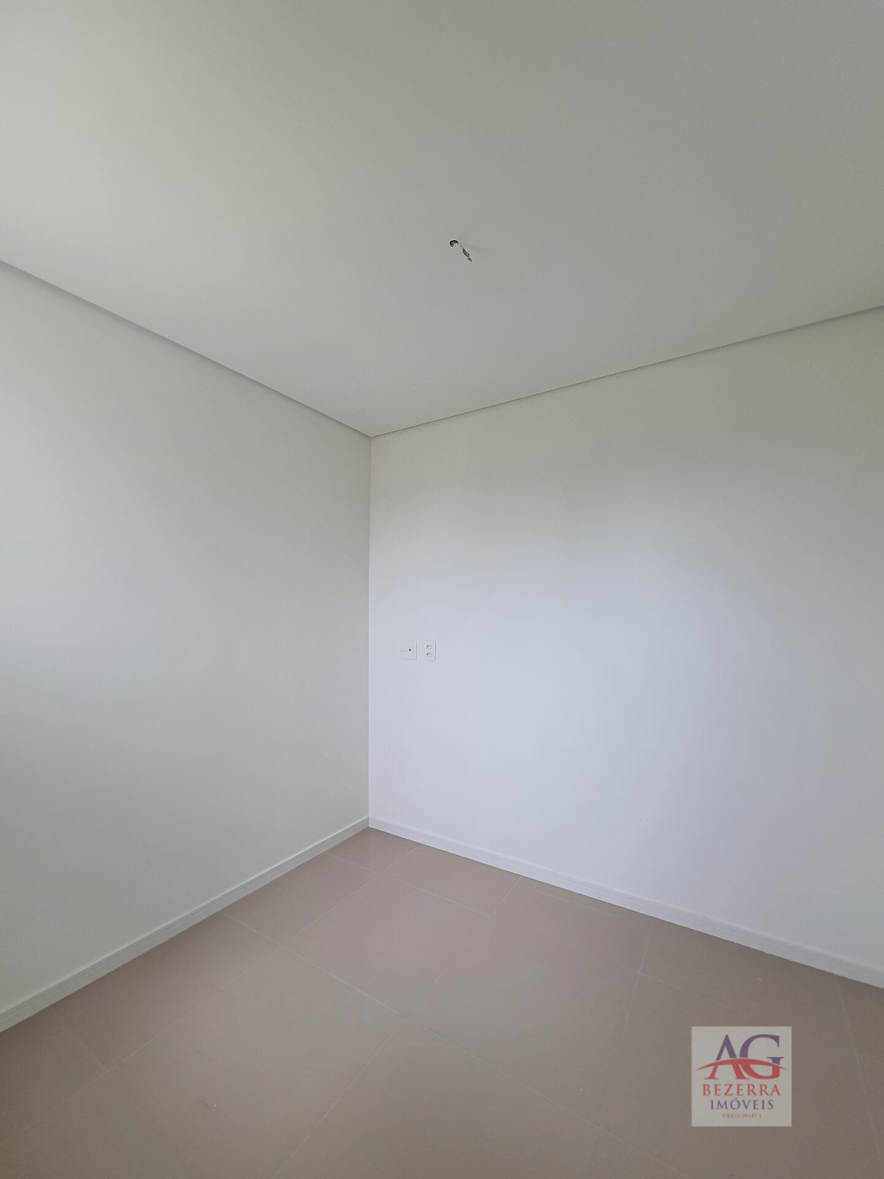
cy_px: 590
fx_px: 443
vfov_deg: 106.2
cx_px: 442
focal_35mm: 13
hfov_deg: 89.9
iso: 50
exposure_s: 1/145
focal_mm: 1.74
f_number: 2.2
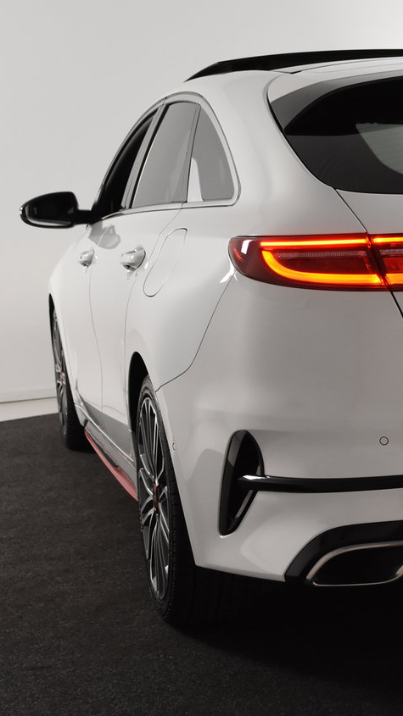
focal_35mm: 74
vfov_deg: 28.7
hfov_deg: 15.7
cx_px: 480
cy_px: 356
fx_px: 1403
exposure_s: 1/125
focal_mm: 31
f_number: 5.6
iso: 1600
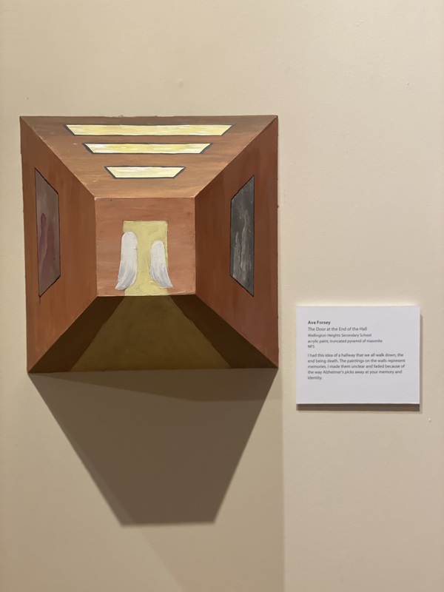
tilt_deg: -2.3
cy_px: 296
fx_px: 889
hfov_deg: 28.0
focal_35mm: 52
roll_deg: -0.9
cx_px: 222
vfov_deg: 36.8
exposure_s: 1/40
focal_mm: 6
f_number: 2
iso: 125
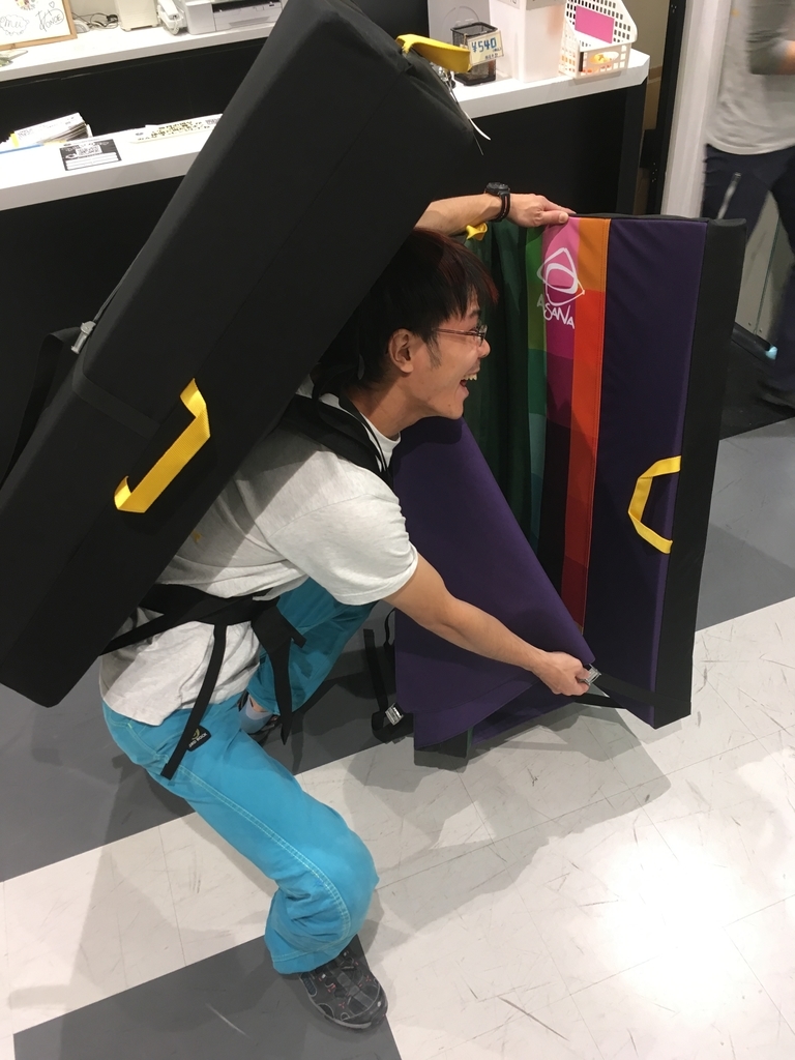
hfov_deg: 48.2
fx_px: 888
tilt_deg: -40.9
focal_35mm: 29
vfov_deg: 61.7
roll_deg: +2.8
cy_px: 530
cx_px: 398
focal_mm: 4.15
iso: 80
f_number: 2.2
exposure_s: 1/30
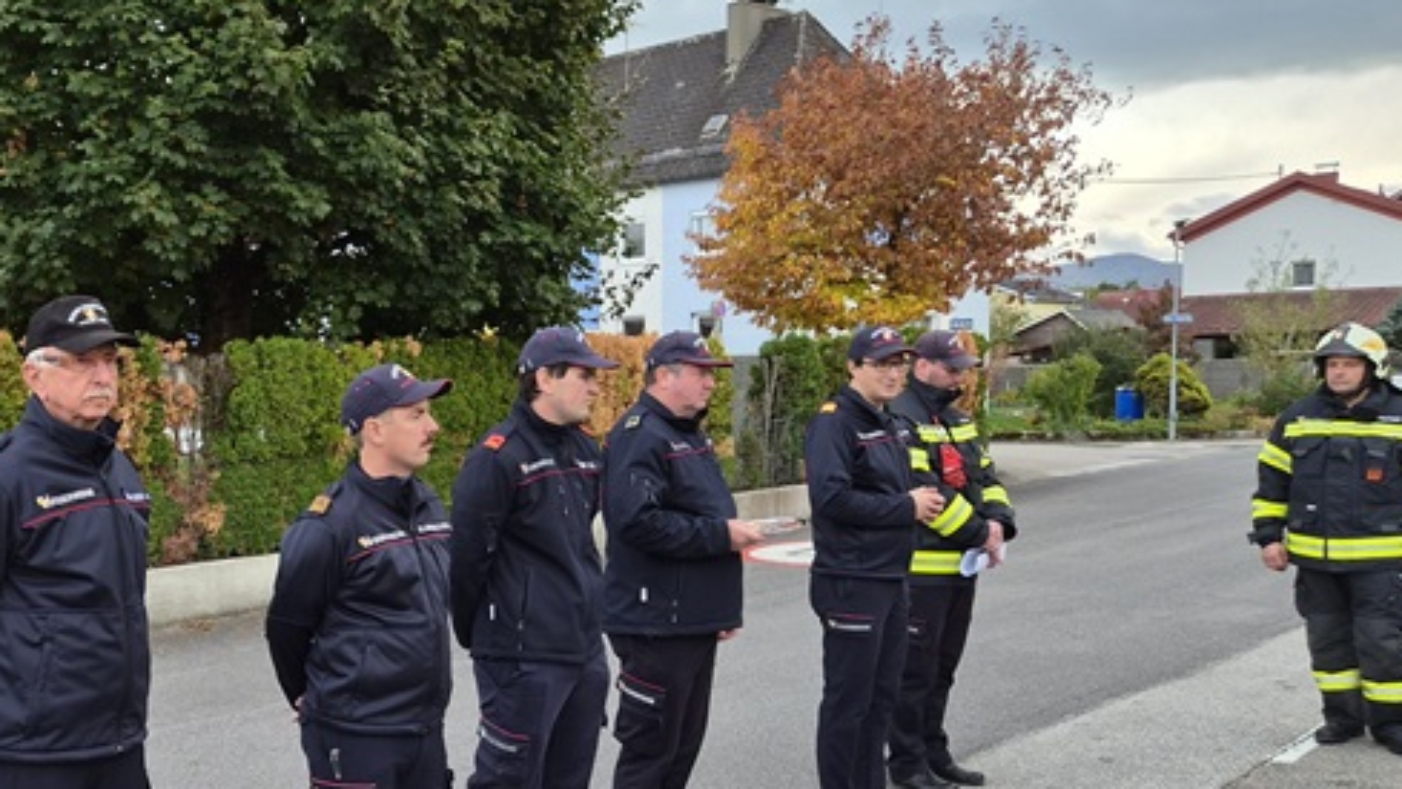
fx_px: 1524
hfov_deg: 47.5
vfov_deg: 28.9
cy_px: 505
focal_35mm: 41
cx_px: 341
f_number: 1.8
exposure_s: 1/620
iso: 50
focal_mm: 5.4
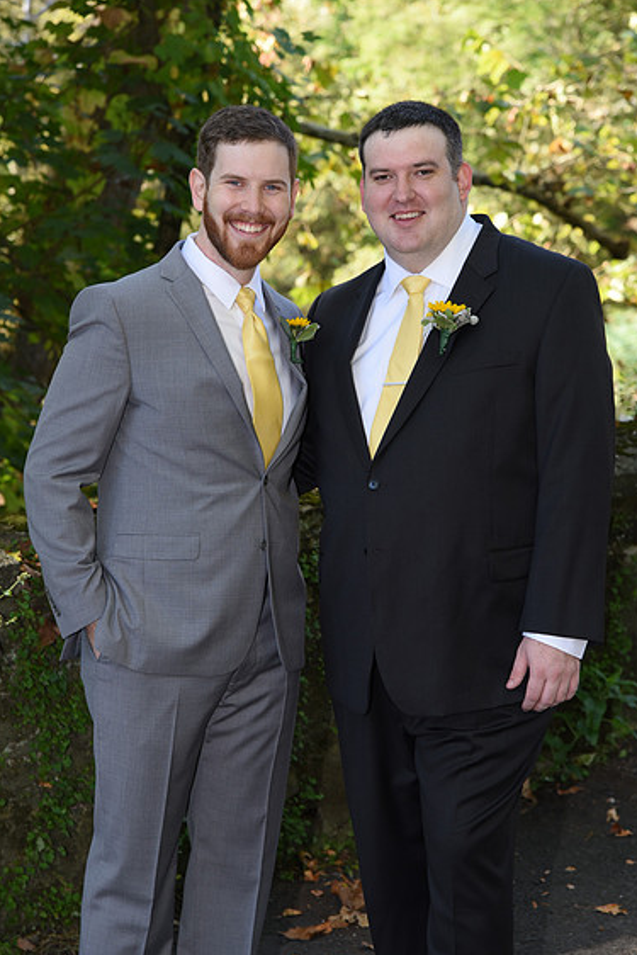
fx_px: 2520
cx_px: 324
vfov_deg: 21.5
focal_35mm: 95
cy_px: 486
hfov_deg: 14.4
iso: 640
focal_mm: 92
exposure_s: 1/200
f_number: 5.6
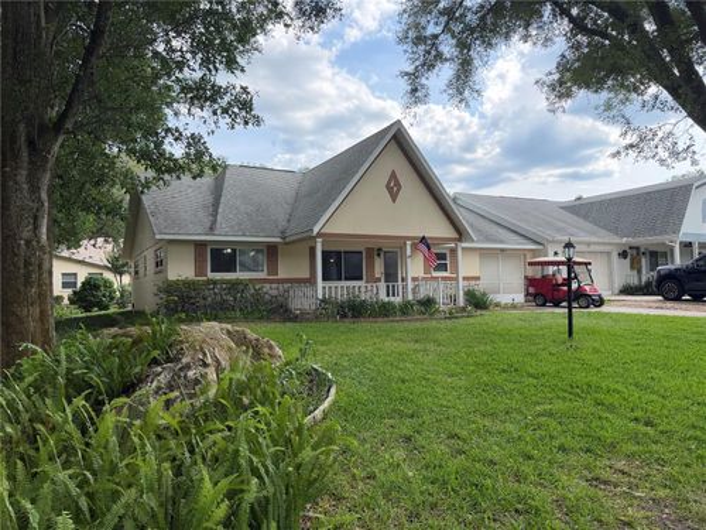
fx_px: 489
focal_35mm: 24
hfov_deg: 71.6
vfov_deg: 56.8
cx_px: 353
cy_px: 265
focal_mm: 6.76
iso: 100
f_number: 1.78
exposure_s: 1/1585
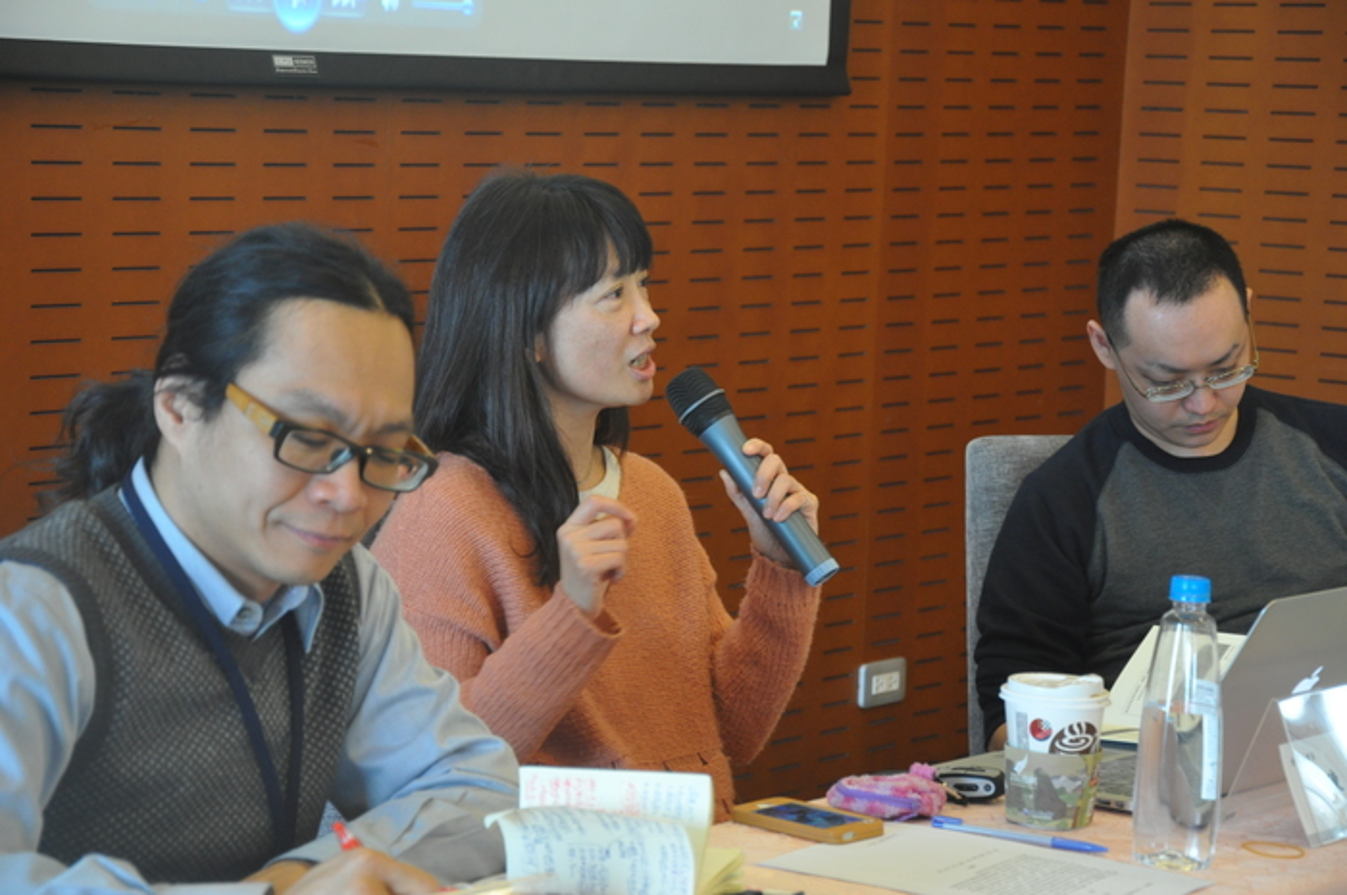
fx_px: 3924
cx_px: 674
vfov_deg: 13.0
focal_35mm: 105
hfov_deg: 19.5
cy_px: 448
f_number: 5.3
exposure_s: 1/30
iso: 800
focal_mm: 70
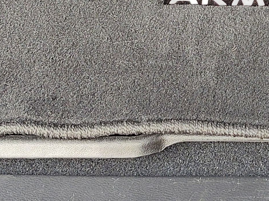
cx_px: 277
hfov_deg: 16.2
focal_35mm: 119
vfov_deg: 11.1
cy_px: -225
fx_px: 924
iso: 80
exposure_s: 1/60
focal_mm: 5.23
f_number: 1.8
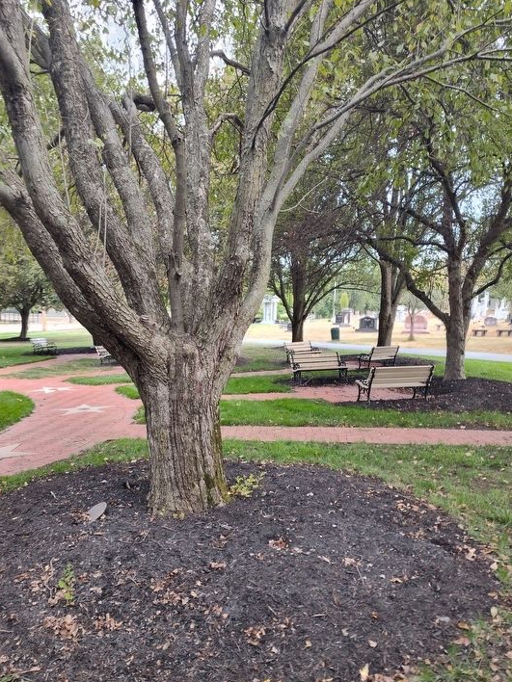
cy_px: 371
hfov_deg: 53.0
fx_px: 513
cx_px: 229
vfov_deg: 67.2
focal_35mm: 26
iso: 220
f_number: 1.8
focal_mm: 5.56
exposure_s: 1/120
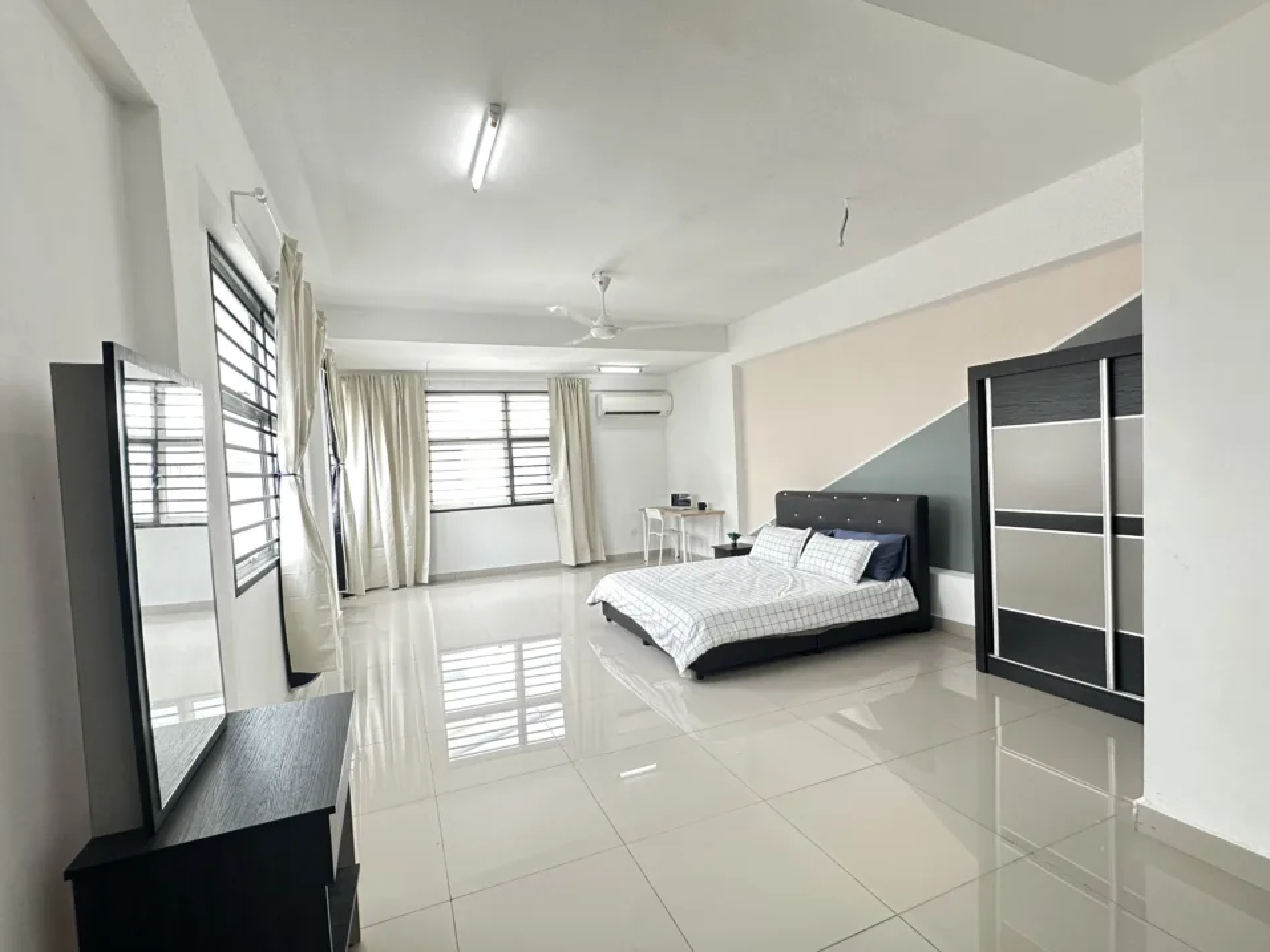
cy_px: 490
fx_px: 550
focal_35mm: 15
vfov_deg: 81.7
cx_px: 598
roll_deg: +2.7
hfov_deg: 98.1
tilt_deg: -2.3
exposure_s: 1/99
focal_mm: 2.22
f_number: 2.2
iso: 320
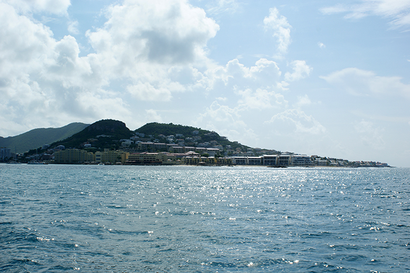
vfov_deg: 29.8
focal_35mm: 45
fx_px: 512
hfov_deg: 43.6
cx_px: 205
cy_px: 136
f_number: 13
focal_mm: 30
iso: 100
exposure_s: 1/250
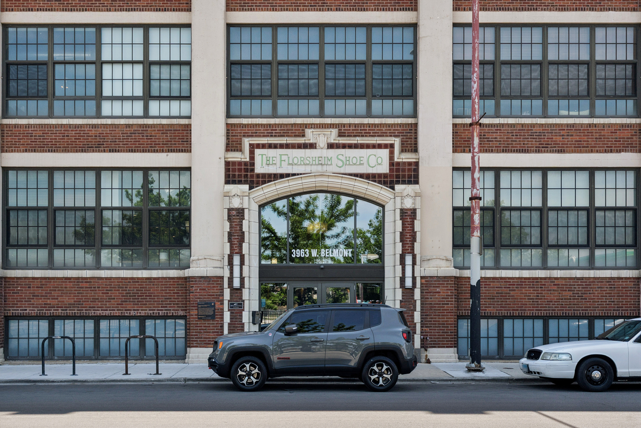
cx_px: 320
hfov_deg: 54.4
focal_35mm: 35
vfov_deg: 37.9
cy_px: 214
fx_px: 623
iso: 400
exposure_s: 1/800
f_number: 8
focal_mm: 35
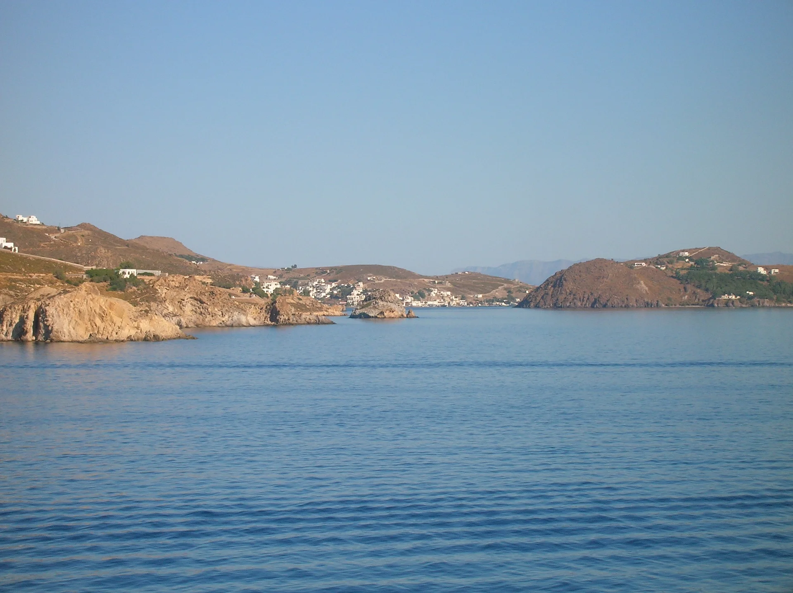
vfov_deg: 14.5
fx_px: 2335
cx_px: 396
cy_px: 296
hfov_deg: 19.3
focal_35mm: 102
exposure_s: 1/177
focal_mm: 17.1
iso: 50
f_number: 8.2
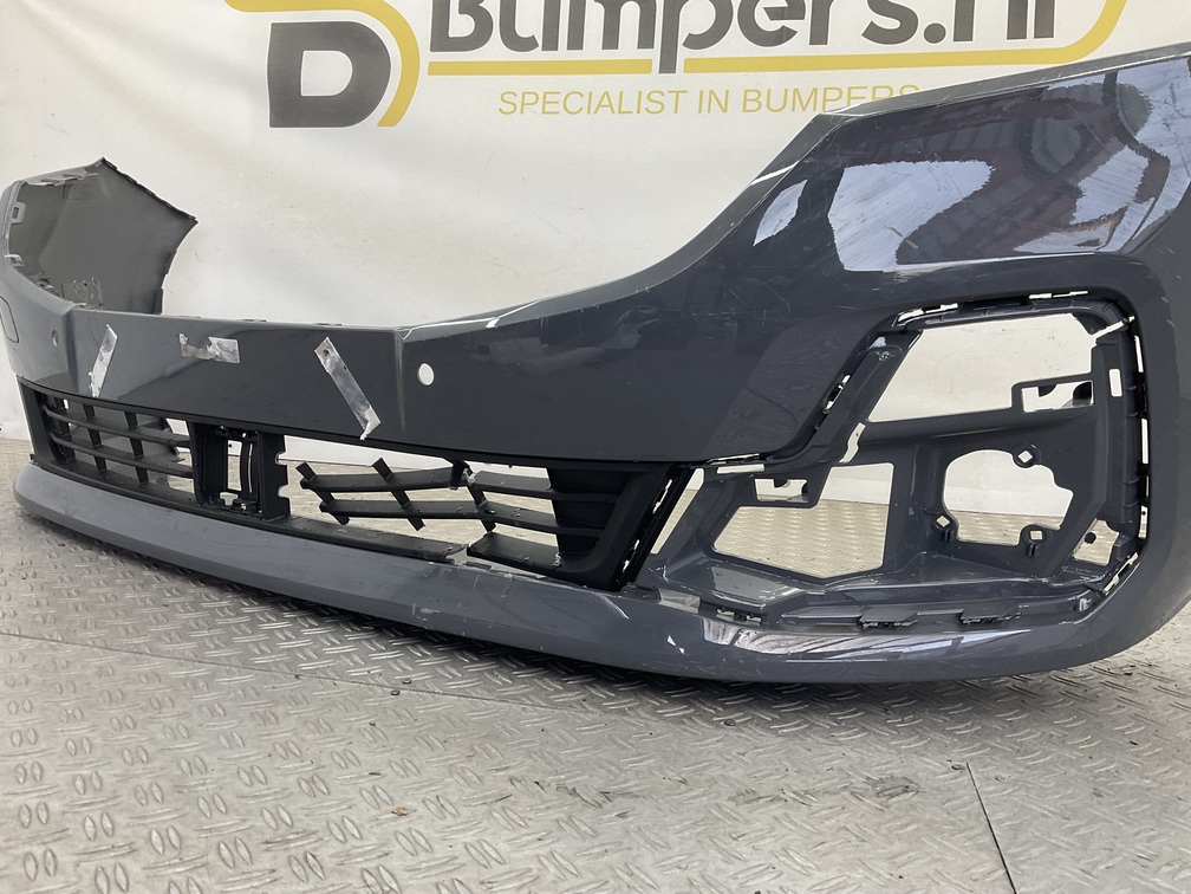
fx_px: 998
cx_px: 596
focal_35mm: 29
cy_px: 447
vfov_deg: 48.2
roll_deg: -4.1
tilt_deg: -7.1
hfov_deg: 61.7
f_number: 1.8
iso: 32
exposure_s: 1/120
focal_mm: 3
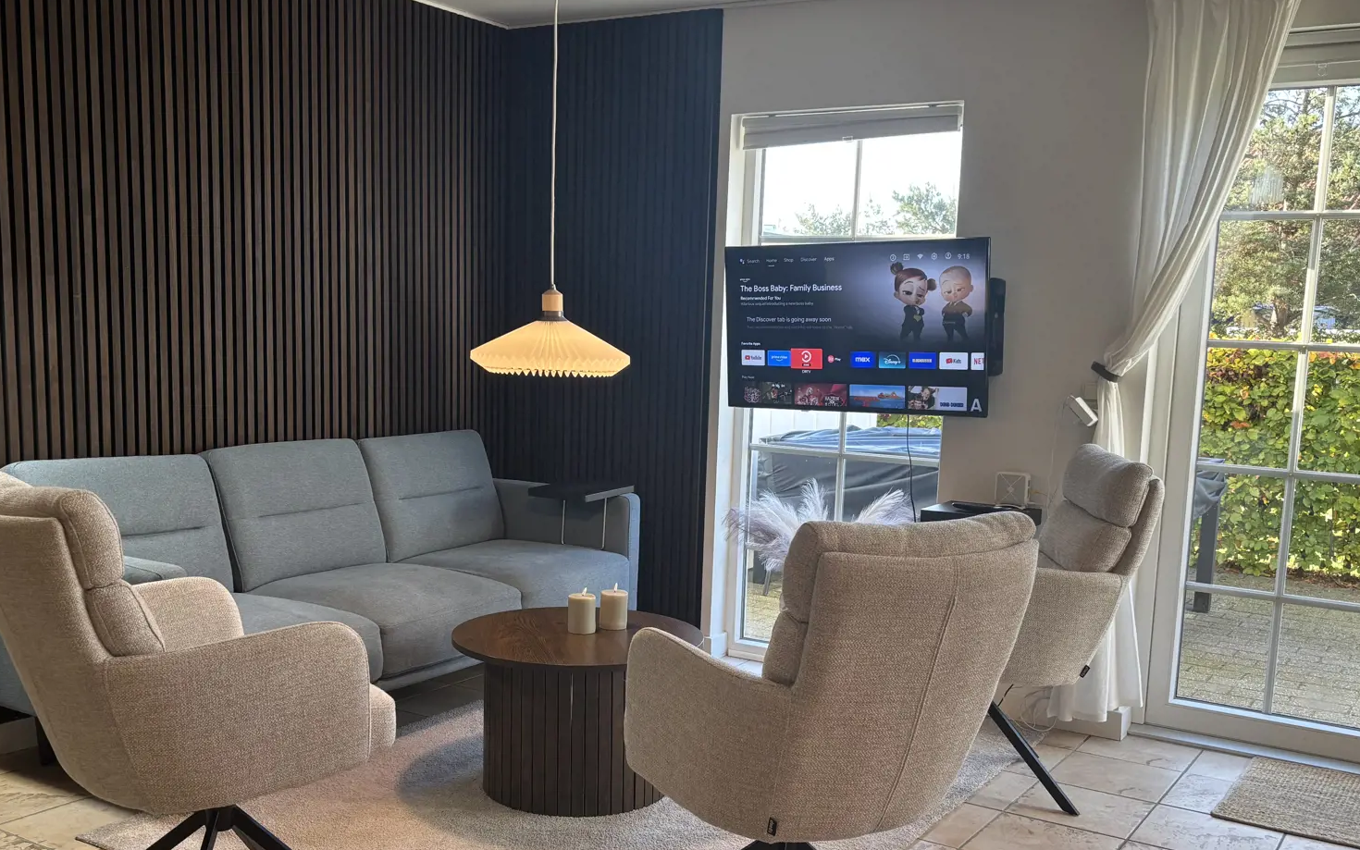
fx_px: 1334
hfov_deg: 54.0
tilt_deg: -8.6
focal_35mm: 36
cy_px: 511
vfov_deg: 35.2
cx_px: 684
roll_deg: -2.0
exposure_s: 1/100
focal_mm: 5.96
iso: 80
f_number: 1.6
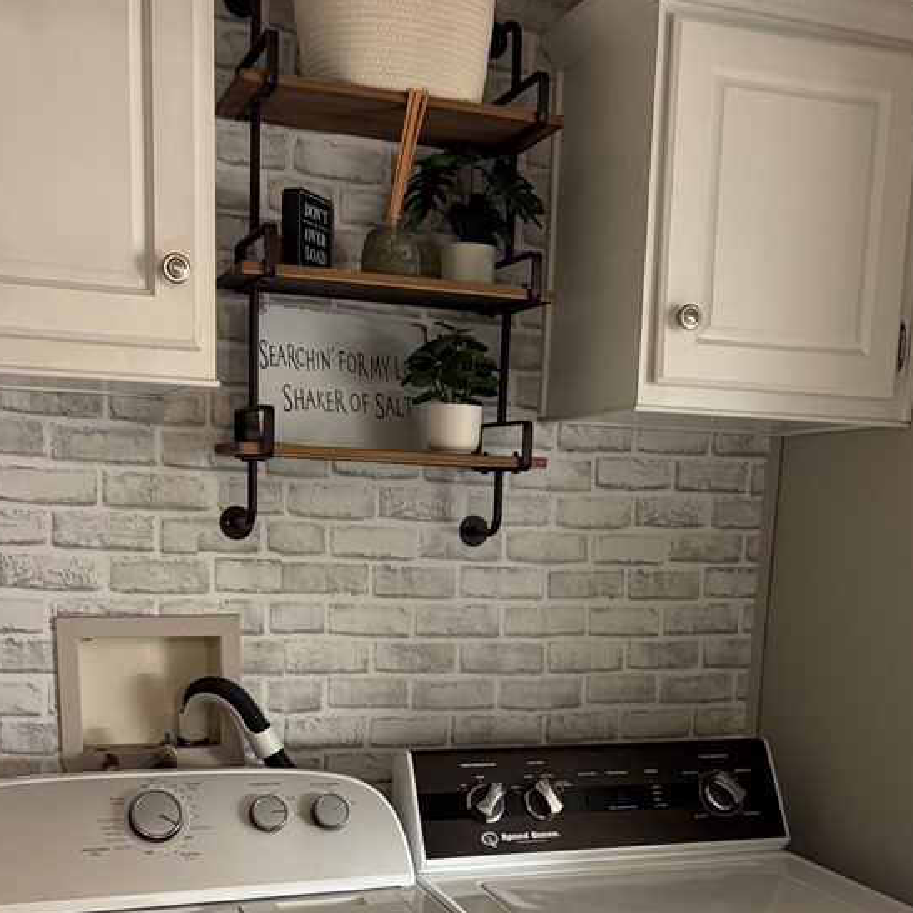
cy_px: 743
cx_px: 457
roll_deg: -3.5
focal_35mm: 43
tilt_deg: -8.8
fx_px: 1283
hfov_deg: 39.2
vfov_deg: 37.6
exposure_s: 1/120
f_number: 1.6
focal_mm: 5.96
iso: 125
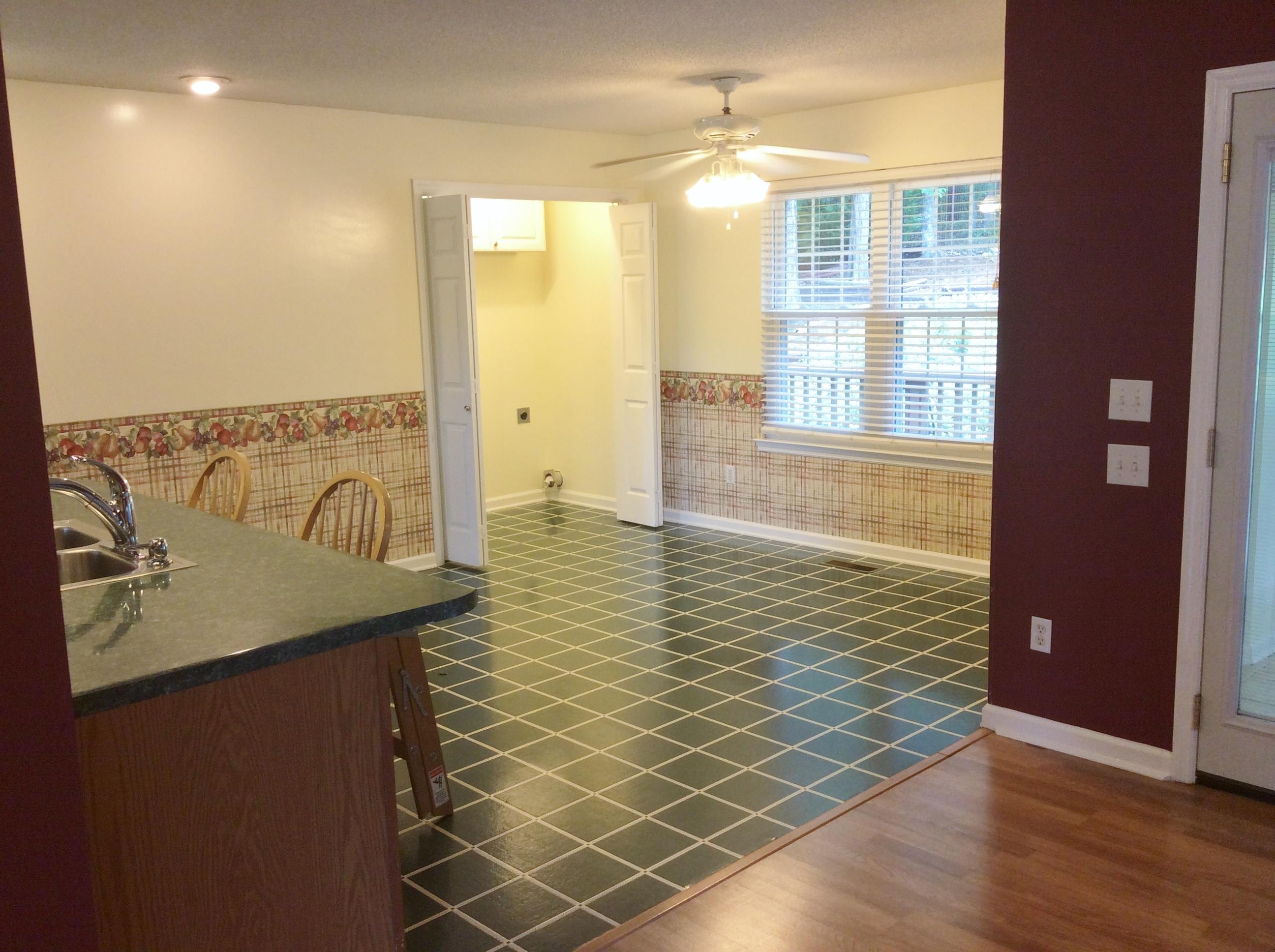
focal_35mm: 33
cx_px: 638
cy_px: 476
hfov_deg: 55.4
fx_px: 1214
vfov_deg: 42.8
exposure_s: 1/24
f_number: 2.4
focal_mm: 3.3
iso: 50
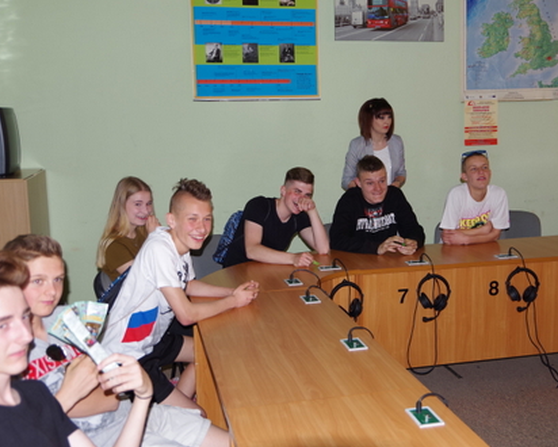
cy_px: 224
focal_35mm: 41
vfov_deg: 36.5
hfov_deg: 44.6
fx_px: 677
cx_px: 324
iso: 200
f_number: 4
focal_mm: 24
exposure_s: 1/60
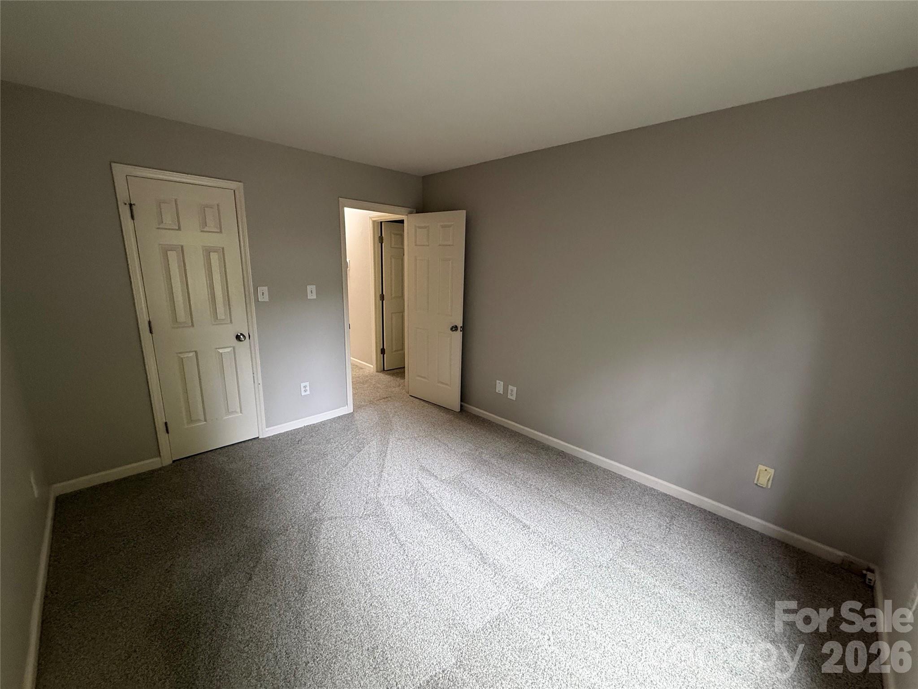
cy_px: 344
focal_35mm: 14
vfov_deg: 85.7
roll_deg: -1.4
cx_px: 459
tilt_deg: -12.8
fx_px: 371
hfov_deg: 102.1
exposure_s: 1/60
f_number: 2.2
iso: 400
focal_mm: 2.22
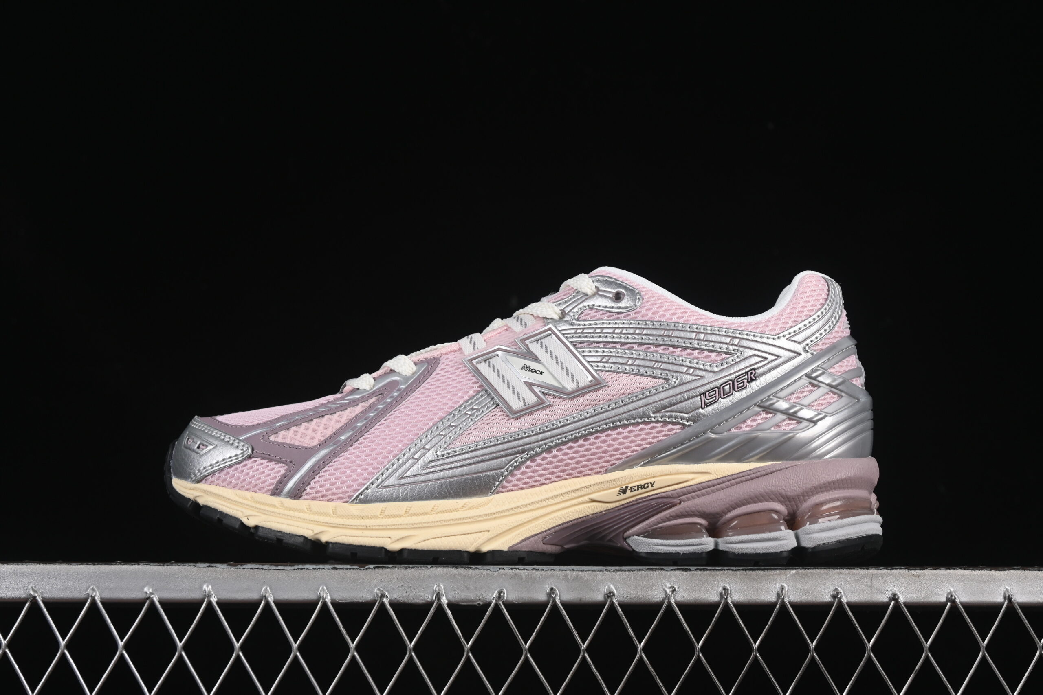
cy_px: 348
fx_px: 2173
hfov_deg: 27.0
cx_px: 522
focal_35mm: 75
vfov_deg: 18.2
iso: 160
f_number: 8
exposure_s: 1/80
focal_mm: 50
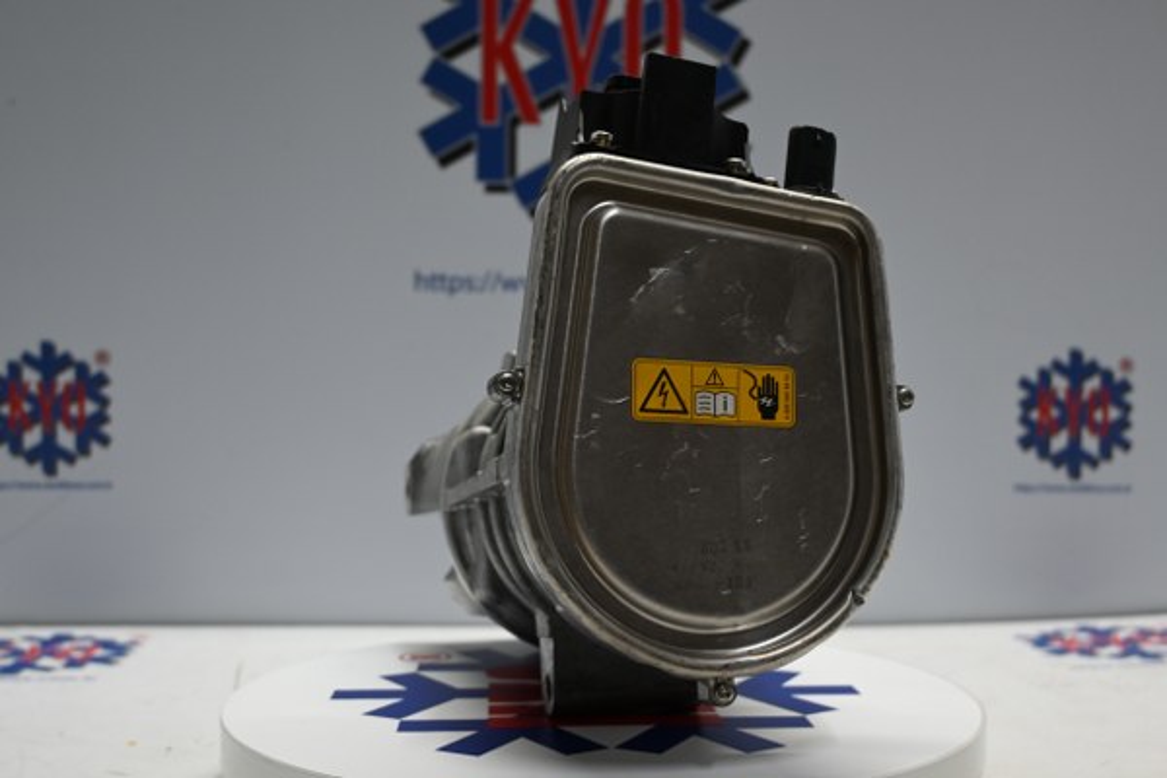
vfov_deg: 32.4
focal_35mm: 41
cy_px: 389
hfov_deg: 47.2
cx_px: 584
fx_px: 1337
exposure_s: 1/40
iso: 320
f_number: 4.5
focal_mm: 27.5
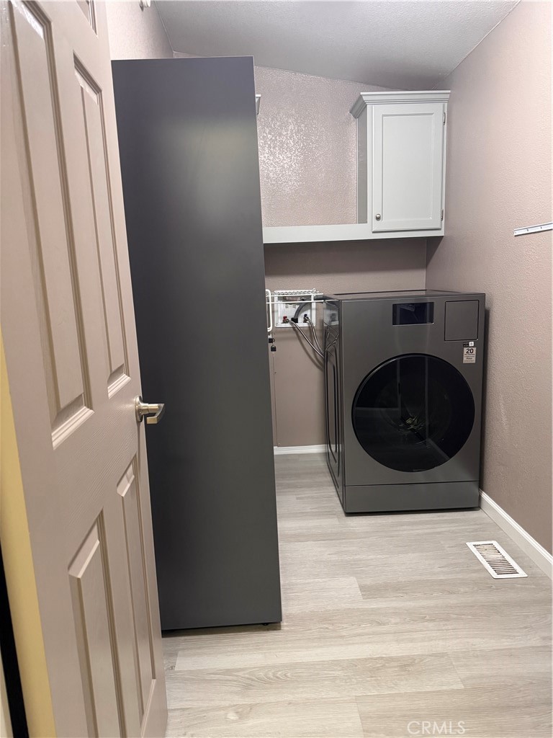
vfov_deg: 71.6
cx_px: 276
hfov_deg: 56.8
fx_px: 511
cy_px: 369
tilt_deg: -10.9
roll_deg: +2.1
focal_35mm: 24
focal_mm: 6.76
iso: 640
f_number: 1.78
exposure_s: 1/60
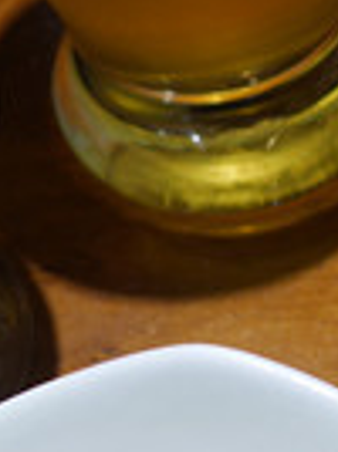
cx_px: 865
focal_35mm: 202
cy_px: 427
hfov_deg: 6.9
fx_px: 2638
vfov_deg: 9.8
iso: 200
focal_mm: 15
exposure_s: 1/125
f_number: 1.8
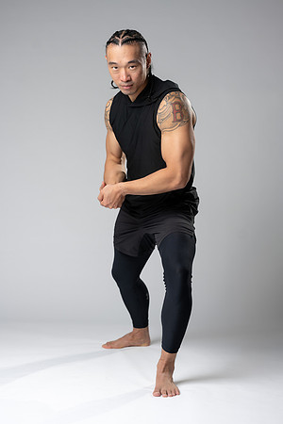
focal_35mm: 85
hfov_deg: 16.1
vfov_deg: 23.9
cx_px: 142
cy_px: 212
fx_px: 1002
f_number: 3.2
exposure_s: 1/160
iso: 200
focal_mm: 85
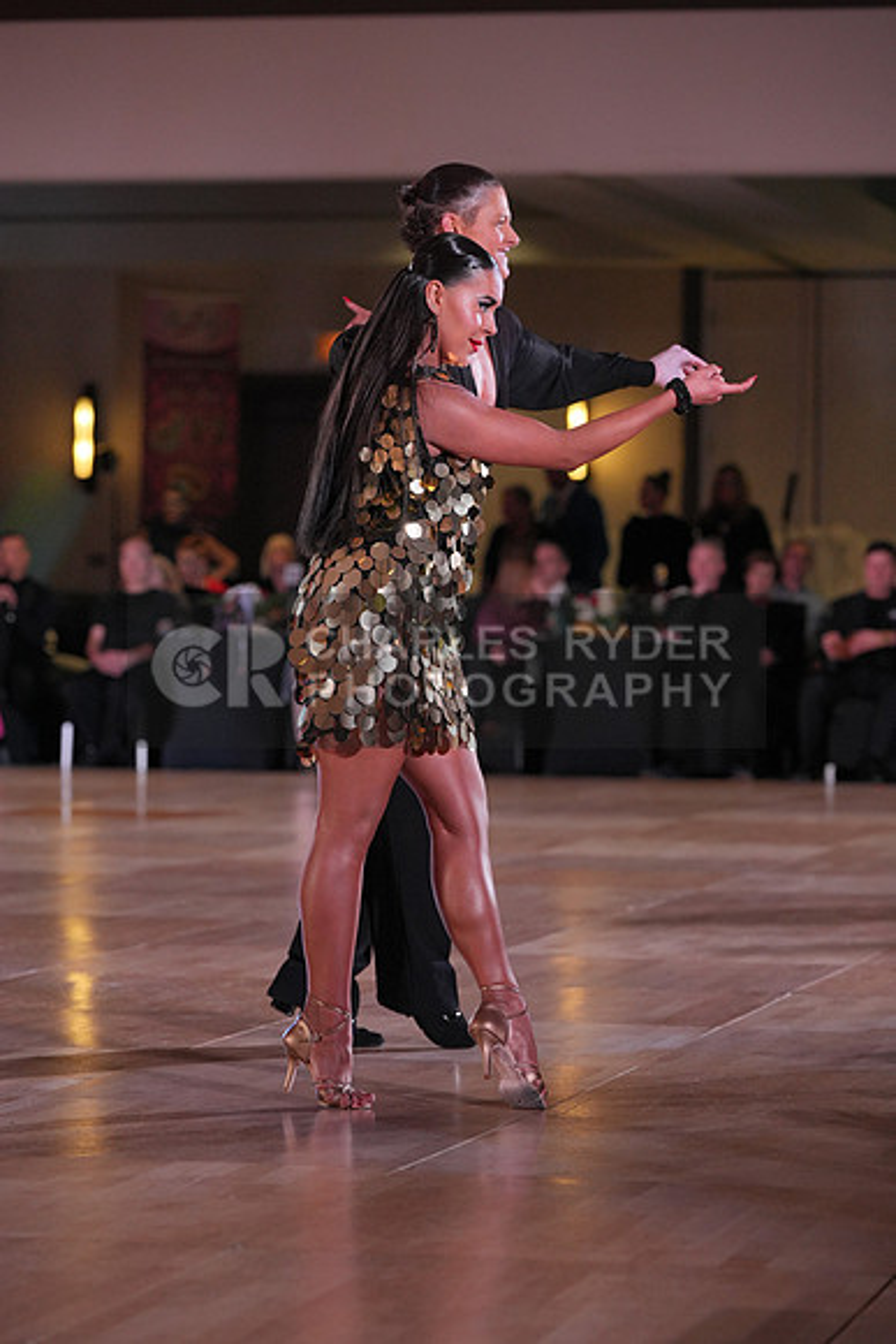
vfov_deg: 16.4
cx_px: 448
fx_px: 4664
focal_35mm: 125
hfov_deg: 11.0
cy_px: 672
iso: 2000
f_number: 4
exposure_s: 1/500
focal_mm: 125
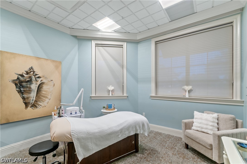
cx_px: 124
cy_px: 82
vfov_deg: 77.1
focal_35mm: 15
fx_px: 103
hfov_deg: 100.5
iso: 200
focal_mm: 10
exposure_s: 1/1.67
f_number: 10
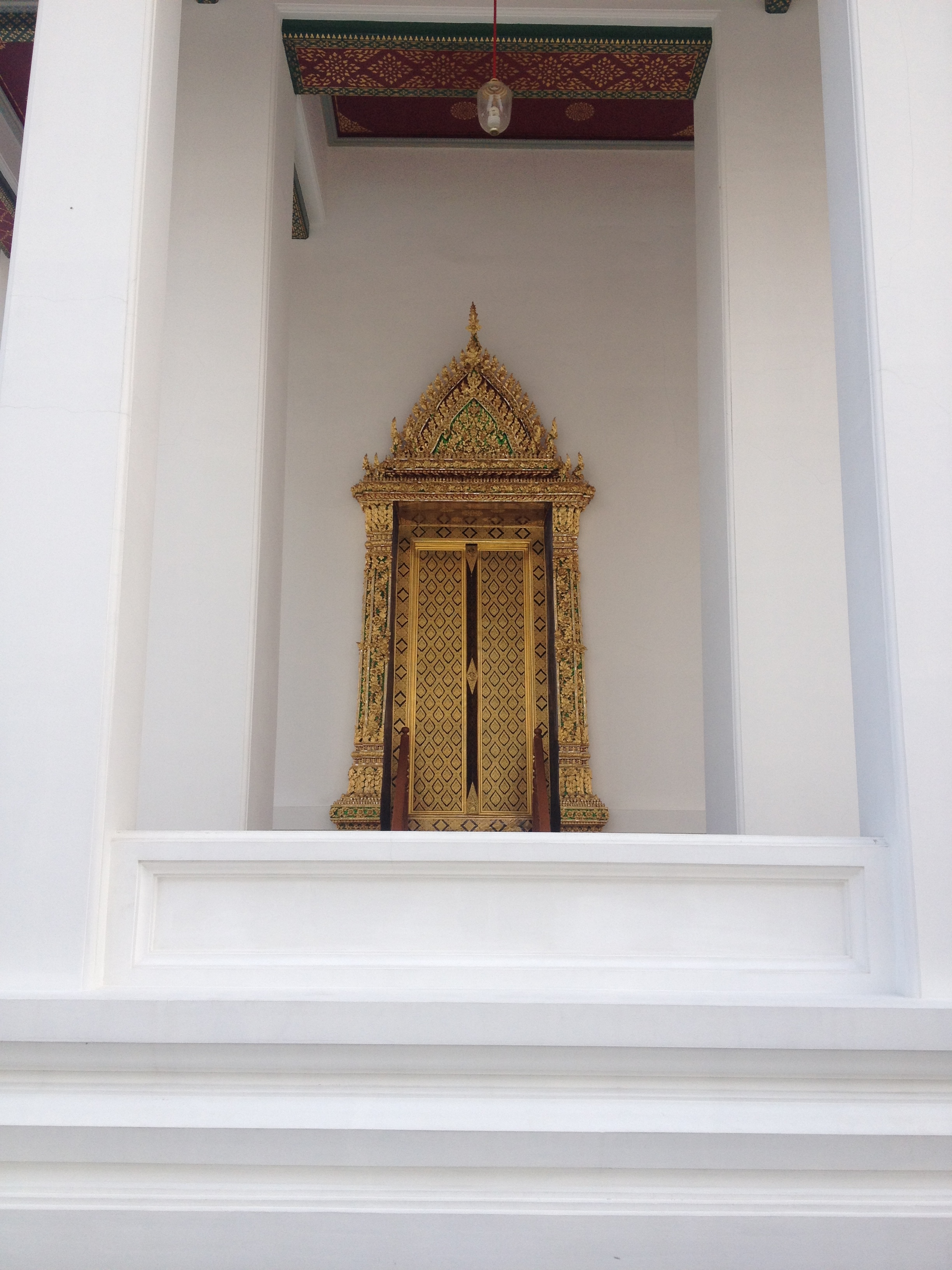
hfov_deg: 40.7
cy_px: 635
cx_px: 476
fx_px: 1283
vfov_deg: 52.6
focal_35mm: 35
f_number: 2.4
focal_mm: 4.28
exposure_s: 1/428
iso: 64
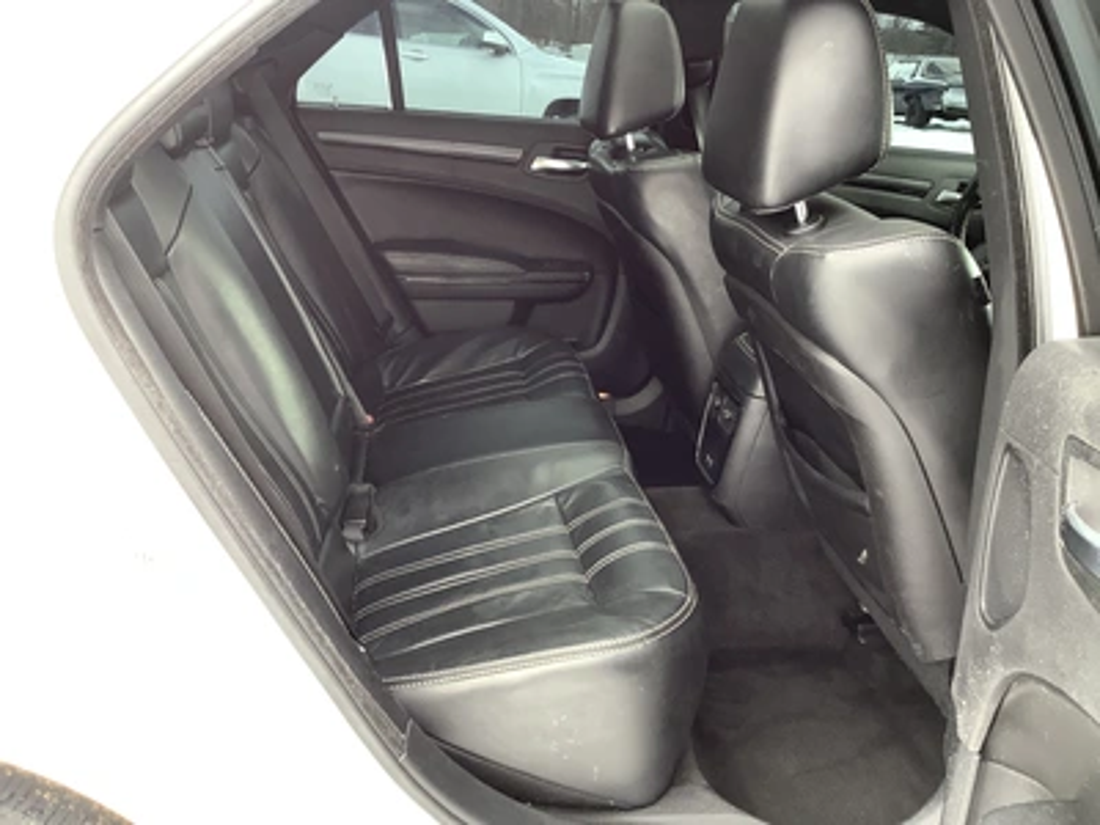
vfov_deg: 45.4
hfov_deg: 58.4
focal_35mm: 31
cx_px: 550
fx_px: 985
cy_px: 412
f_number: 2.4
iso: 64
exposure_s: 1/100
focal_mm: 3.3
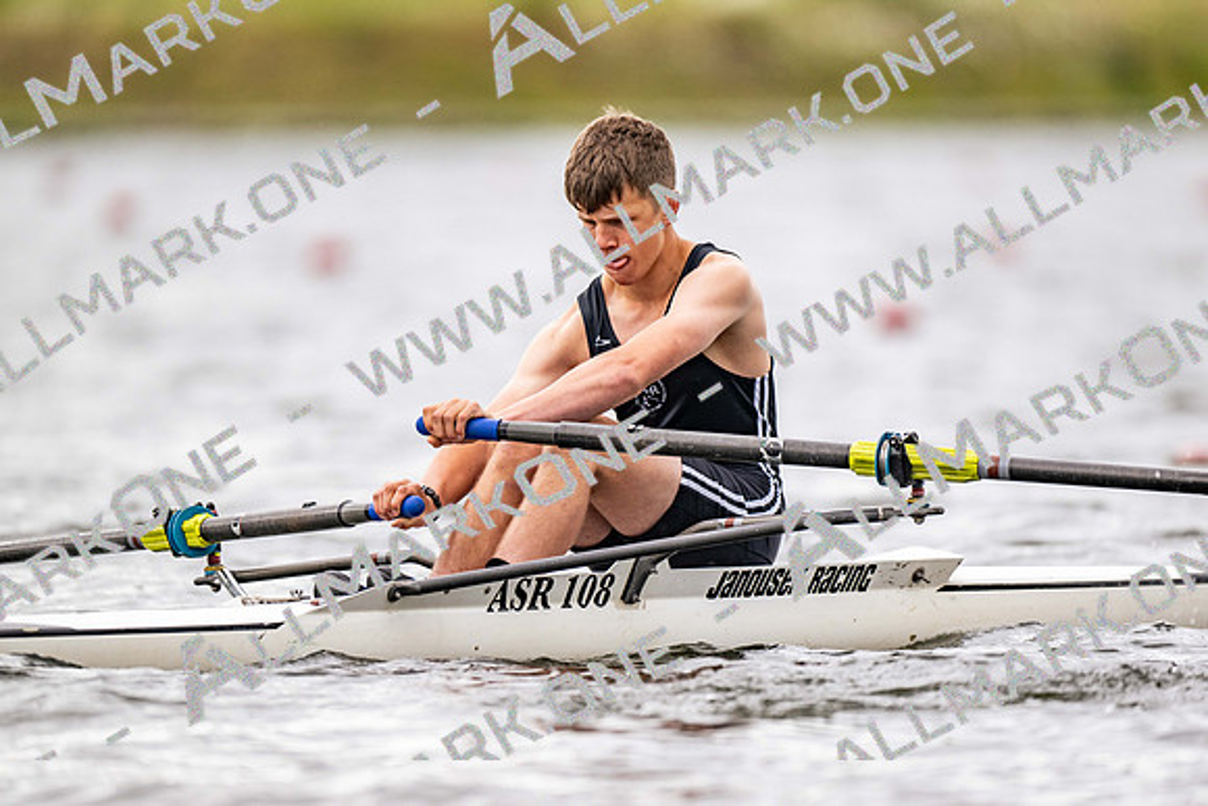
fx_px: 20137
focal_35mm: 600
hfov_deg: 3.4
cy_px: 403
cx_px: 604
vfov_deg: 2.3
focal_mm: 600
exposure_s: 1/2500
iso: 560
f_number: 4
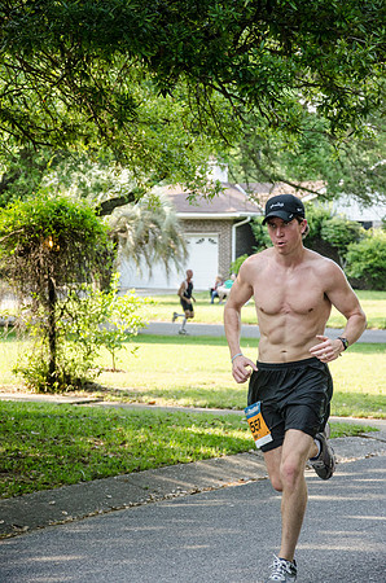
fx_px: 2060
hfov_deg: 10.7
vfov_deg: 16.1
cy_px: 292
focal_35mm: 128
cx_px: 193
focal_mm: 85
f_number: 5.6
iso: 800
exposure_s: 1/640
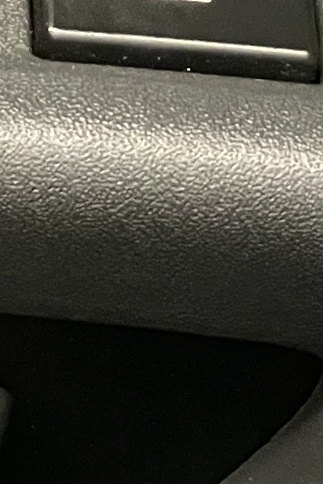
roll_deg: +0.7
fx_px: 3904
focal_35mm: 290
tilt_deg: -42.0
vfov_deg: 7.1
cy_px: 91
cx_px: -468
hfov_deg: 4.6
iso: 400
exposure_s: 1/50
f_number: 2
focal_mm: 6
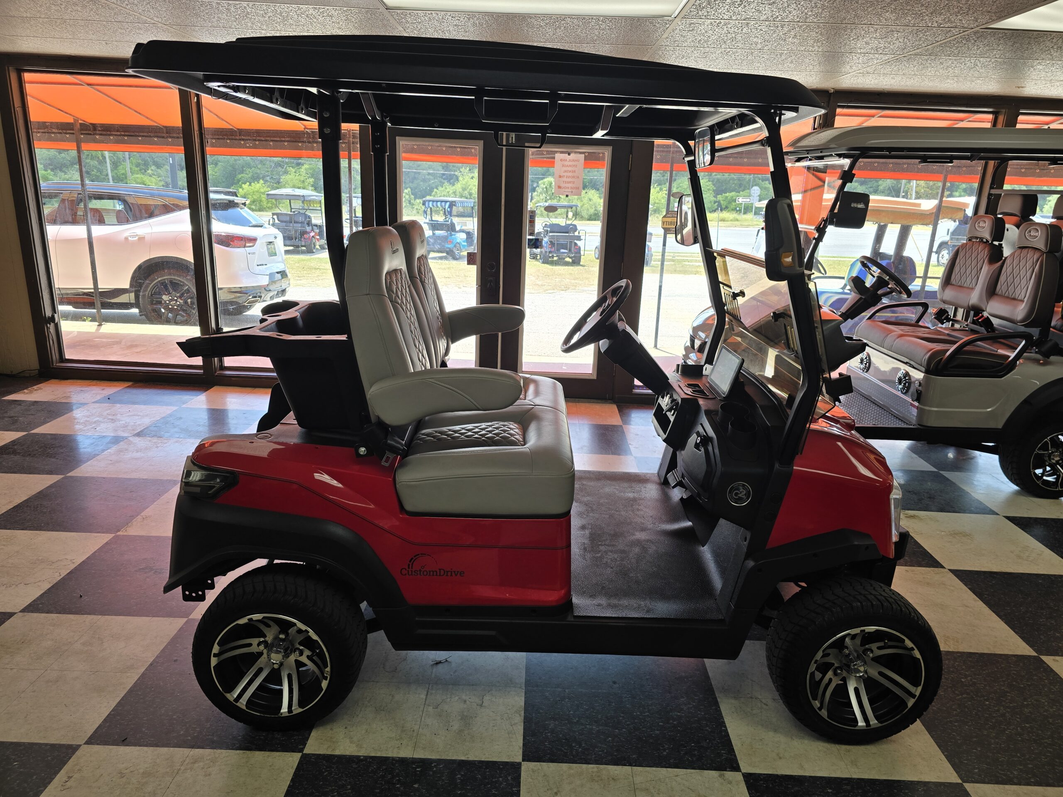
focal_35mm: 23
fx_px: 706
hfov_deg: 73.9
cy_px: 398
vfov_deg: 58.9
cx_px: 532
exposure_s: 1/120
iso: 20
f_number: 1.7
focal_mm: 6.3
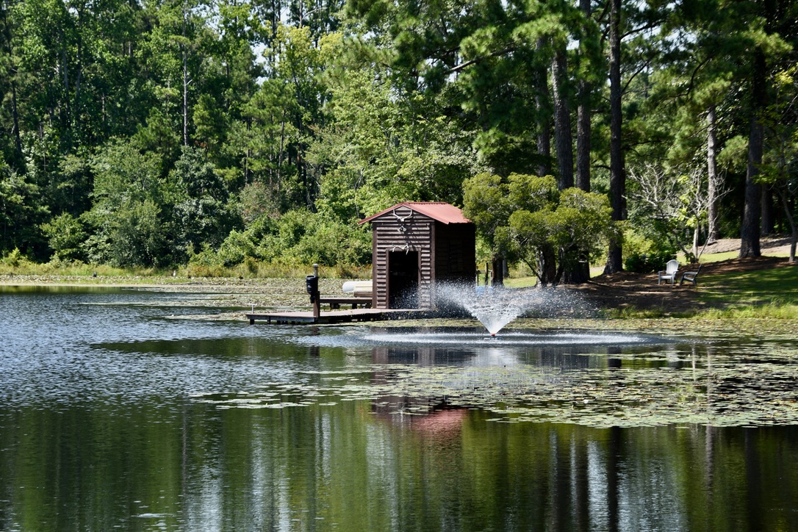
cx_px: 399
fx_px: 2859
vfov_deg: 10.6
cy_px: 266
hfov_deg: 15.9
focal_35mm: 129
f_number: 6.3
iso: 250
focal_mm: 86
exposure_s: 1/400
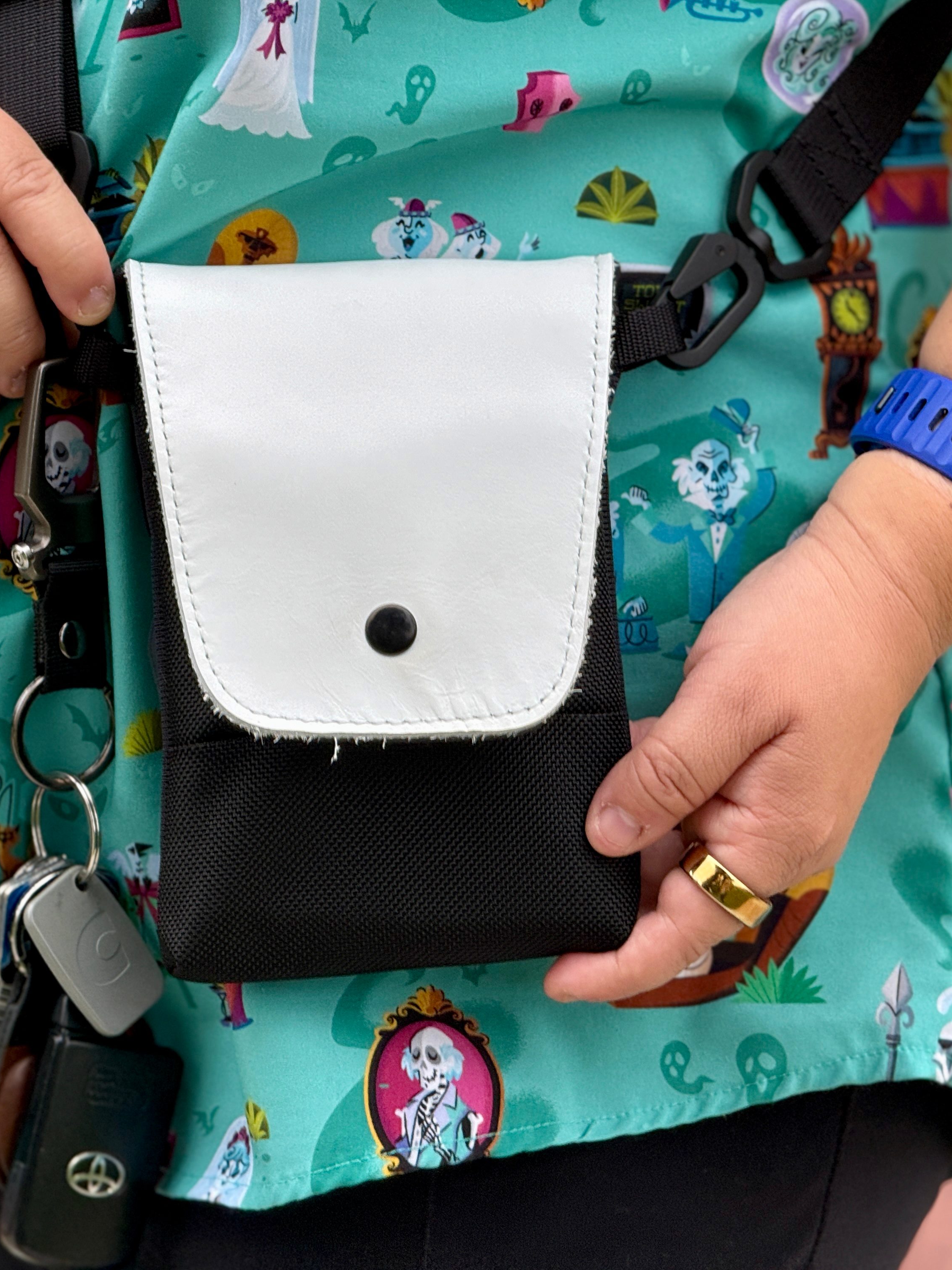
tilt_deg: -12.5
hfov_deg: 9.2
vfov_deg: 12.3
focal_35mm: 161
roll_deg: -1.0
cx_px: 438
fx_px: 5903
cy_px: 632
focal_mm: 15.66
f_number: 2.8
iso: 64
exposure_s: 1/99
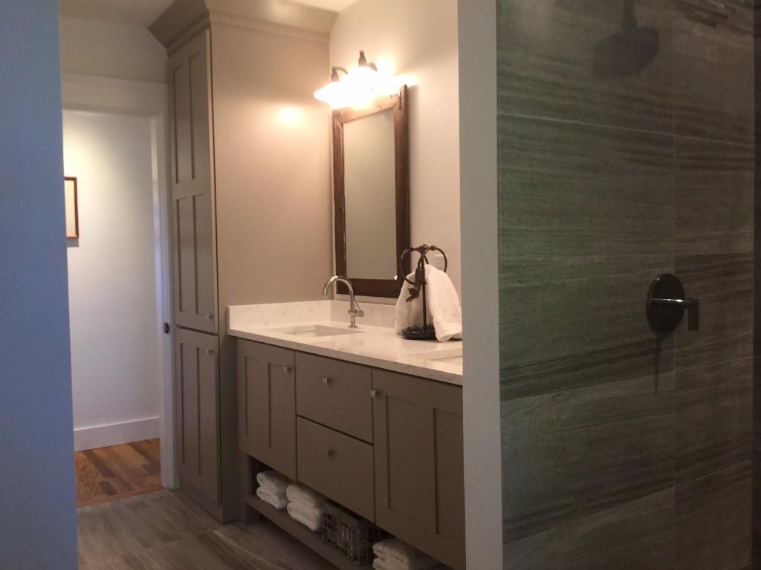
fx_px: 682
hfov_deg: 58.4
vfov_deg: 45.4
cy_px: 285
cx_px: 380
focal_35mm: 31
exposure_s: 1/30
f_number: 2.4
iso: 125
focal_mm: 3.3
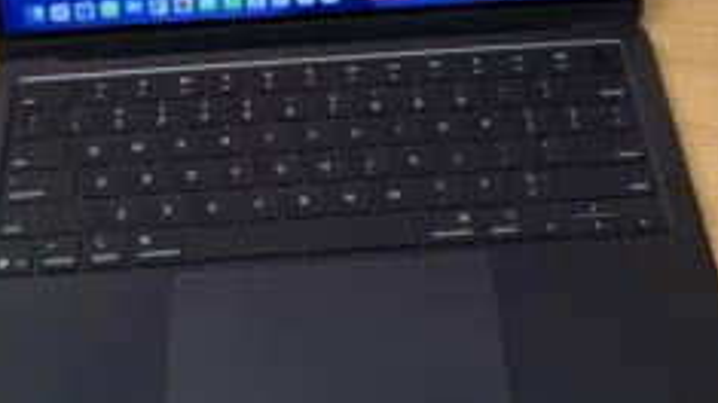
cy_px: -195
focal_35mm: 89
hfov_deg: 23.9
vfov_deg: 12.9
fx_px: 1694
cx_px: 345
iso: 160
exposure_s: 1/50
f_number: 1.78
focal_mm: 6.76
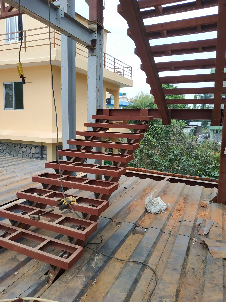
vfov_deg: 71.6
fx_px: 209
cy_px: 151
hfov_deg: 56.8
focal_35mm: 24
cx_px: 113
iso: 250
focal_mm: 3.94
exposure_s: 1/444
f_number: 1.9
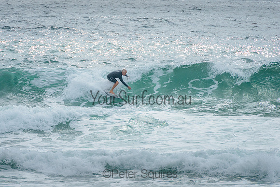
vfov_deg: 2.8
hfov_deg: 4.2
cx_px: 108
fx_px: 3813
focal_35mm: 490
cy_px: 79
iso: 500
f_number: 13
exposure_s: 1/1600
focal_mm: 400
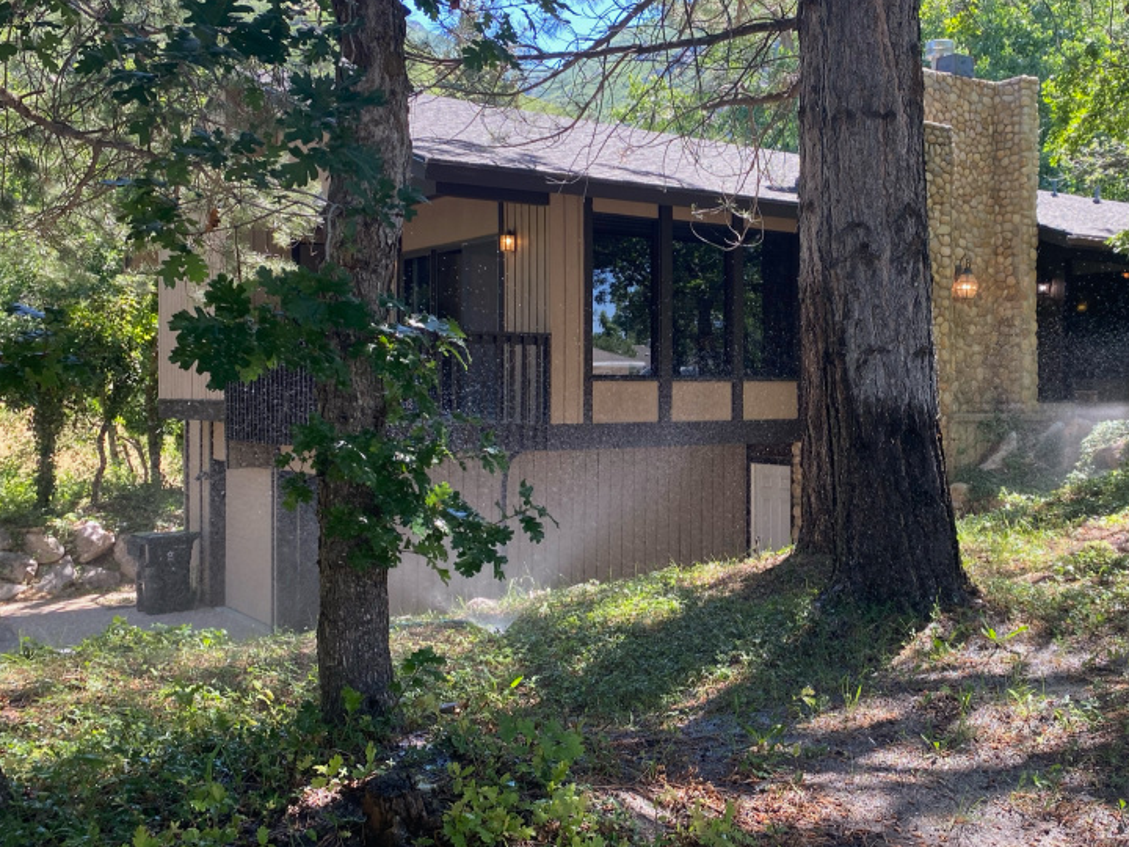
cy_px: 373
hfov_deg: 49.2
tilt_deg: +0.2
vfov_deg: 38.6
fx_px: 1207
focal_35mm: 37
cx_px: 761
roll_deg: +0.3
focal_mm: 4.25
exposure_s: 1/216
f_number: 1.8
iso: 32
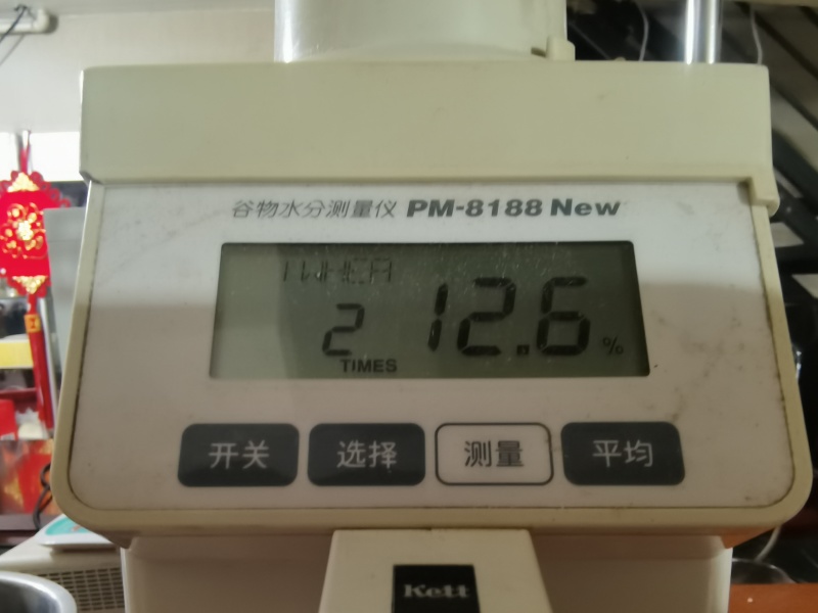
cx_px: 409
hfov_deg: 65.3
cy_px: 306
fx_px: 638
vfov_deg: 51.4
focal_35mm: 27
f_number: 2.2
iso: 500
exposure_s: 1/25
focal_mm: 2.26
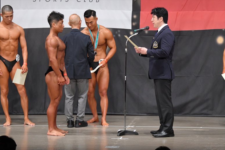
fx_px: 1262
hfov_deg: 10.2
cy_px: 75
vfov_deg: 6.8
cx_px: 112
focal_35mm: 202
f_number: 5.6
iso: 6400
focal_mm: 135
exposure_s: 1/400
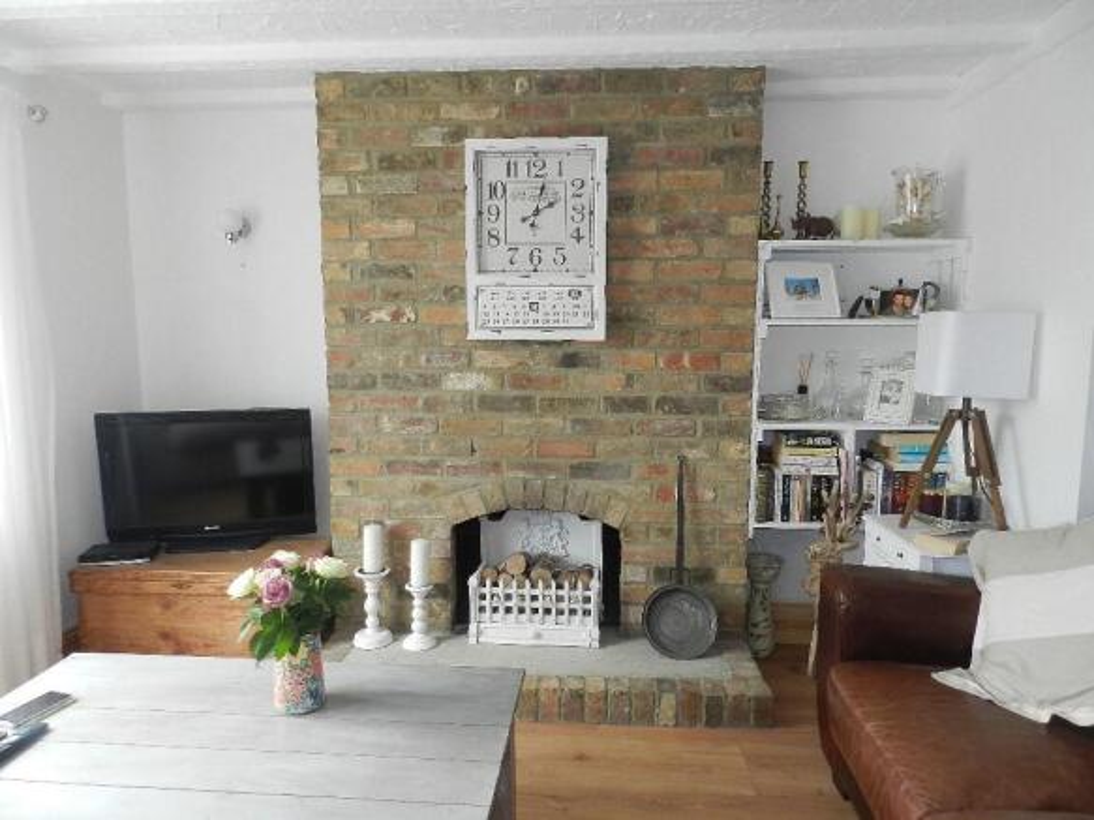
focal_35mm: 23
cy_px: 410
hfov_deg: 73.9
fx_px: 727
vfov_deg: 58.9
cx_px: 547
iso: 200
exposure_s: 1/30
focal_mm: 4
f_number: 3.4
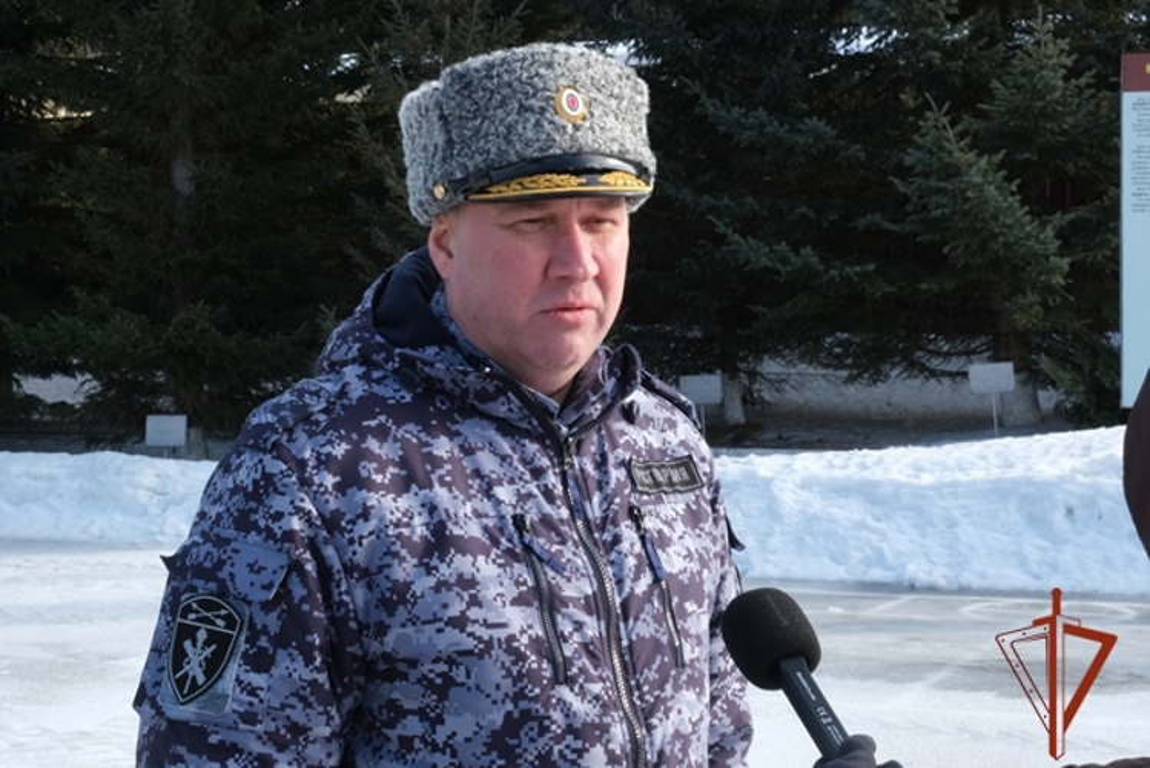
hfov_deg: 32.4
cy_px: 384
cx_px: 575
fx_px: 1981
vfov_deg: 21.9
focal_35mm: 62
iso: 800
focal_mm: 41.1
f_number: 22
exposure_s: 1/58
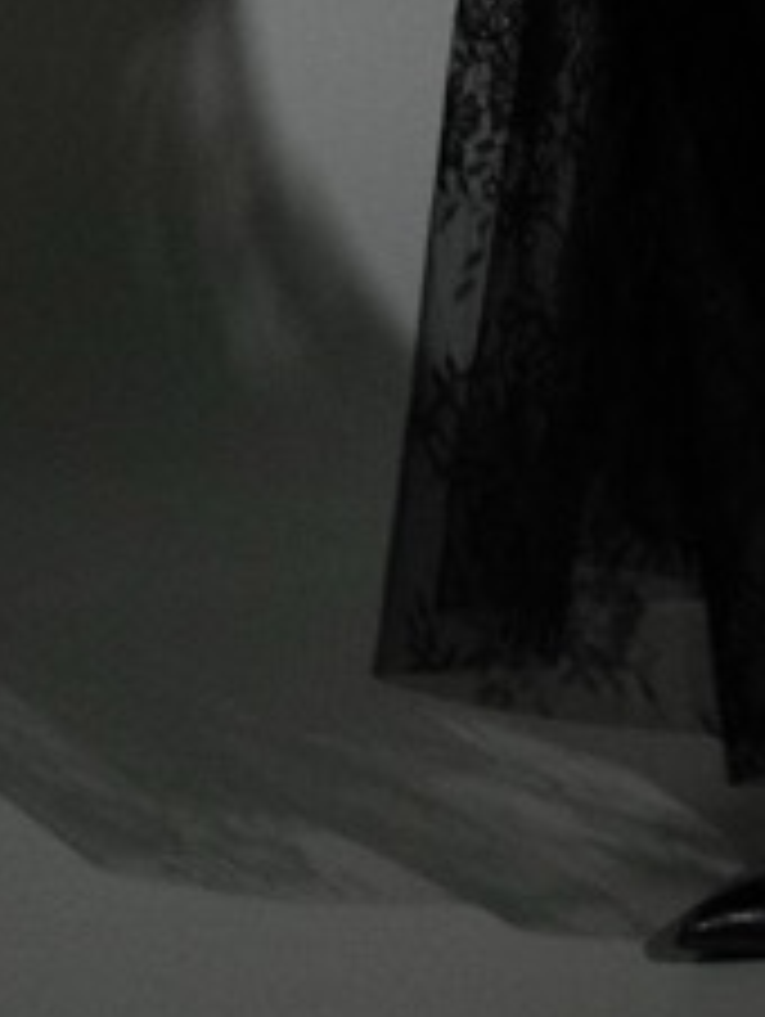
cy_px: -1670
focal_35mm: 255
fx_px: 7500
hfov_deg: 5.8
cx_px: 1008
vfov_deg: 7.2
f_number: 7.1
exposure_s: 1/250
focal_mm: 26.6
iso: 2000
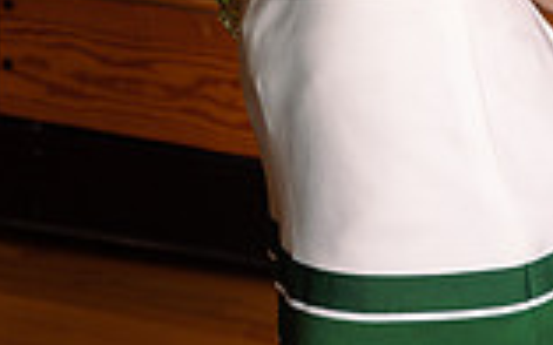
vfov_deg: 7.4
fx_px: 2516
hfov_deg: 12.4
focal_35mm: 167
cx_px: 518
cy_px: -433
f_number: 5.6
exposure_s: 1/250
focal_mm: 57
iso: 125
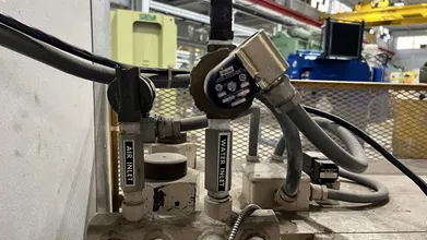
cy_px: 128
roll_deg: -2.0
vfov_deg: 40.2
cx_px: 210
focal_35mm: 29
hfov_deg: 66.1
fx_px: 328
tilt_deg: -8.4
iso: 200
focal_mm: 5.7
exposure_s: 1/60
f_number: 1.5
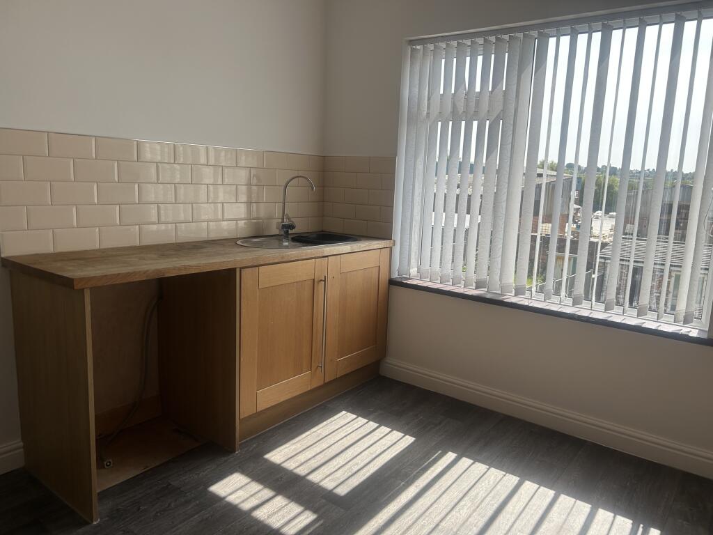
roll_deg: -0.7
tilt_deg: -7.9
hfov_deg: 67.3
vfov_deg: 53.1
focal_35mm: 26
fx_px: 536
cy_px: 268
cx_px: 356
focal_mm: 5.7
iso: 50
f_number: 1.5
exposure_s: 1/940
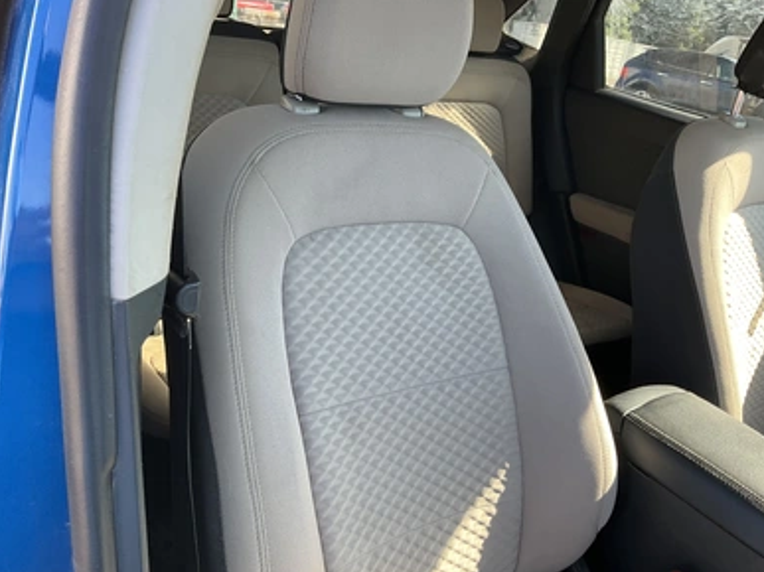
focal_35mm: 30
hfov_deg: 60.0
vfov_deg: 46.8
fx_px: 662
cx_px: 391
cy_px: 292
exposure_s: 1/122
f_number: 1.8
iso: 25
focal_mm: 3
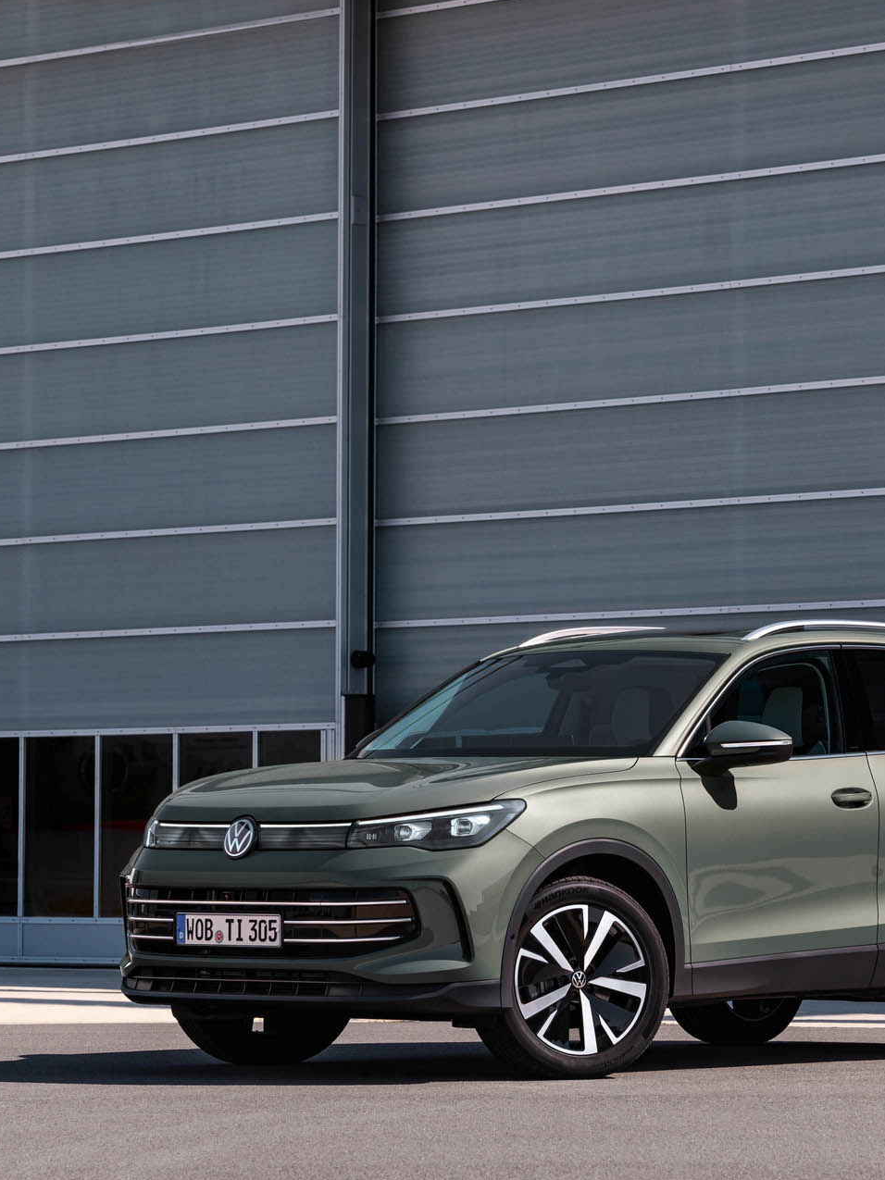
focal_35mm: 152
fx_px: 5182
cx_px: 506
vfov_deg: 13.0
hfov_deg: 9.8
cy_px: 590
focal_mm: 105
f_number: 9
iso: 400
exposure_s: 1/200
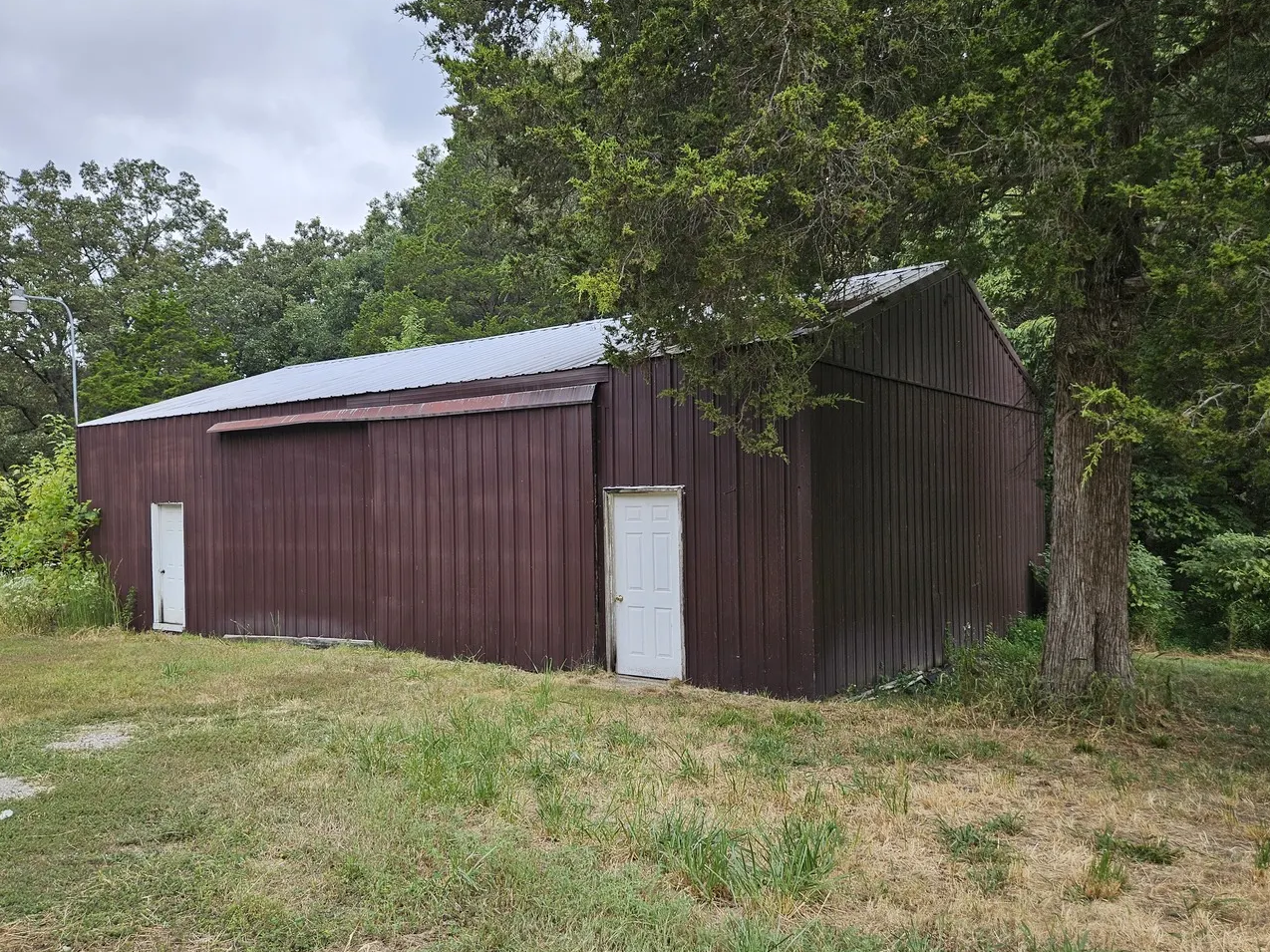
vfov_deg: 53.0
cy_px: 503
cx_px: 621
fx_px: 954
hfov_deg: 67.3
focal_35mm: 26
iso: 25
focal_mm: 5.4
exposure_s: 1/387
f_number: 1.8
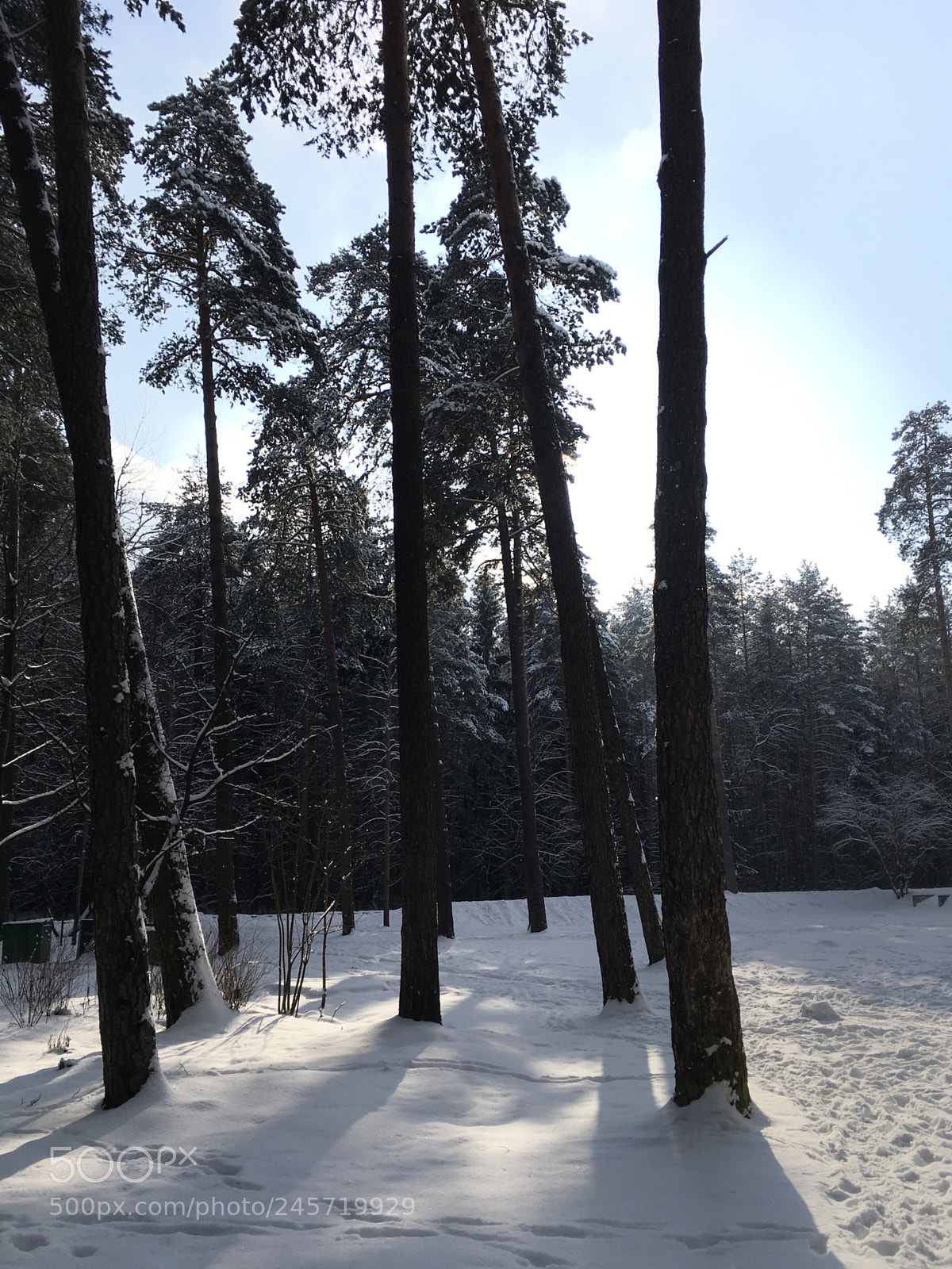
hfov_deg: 48.2
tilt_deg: +11.6
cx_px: 476
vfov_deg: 61.7
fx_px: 1063
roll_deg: +0.3
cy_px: 634
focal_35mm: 29
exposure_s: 1/2653
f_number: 2.2
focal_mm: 4.15
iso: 25
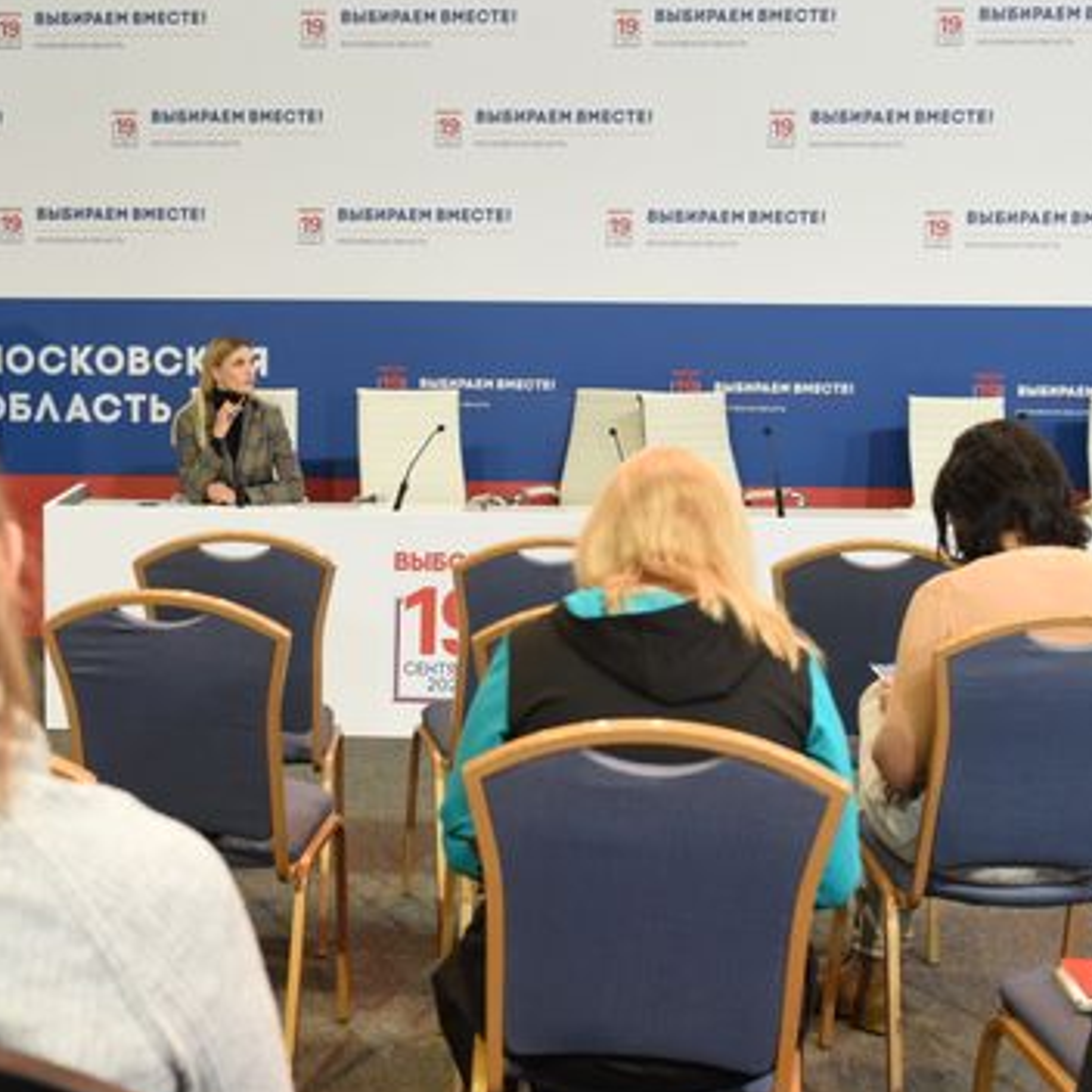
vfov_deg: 31.6
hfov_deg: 31.2
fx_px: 1927
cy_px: 614
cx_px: 313
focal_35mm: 54
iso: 5000
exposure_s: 1/320
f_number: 4
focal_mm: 32
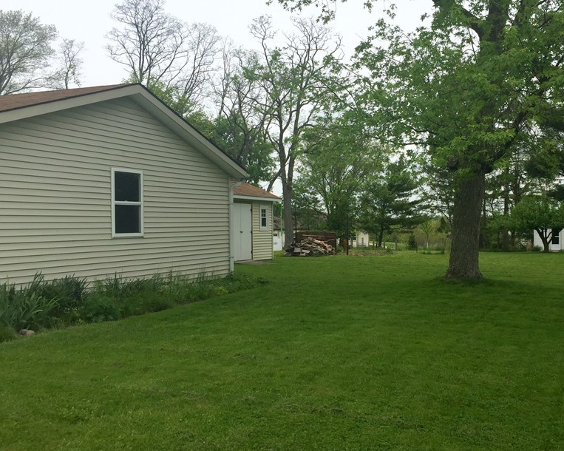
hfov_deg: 47.2
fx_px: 634
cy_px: 220
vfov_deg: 39.1
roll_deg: -0.4
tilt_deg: -0.1
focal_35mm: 38
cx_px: 373
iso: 32
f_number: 2.2
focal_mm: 4.15
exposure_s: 1/1412
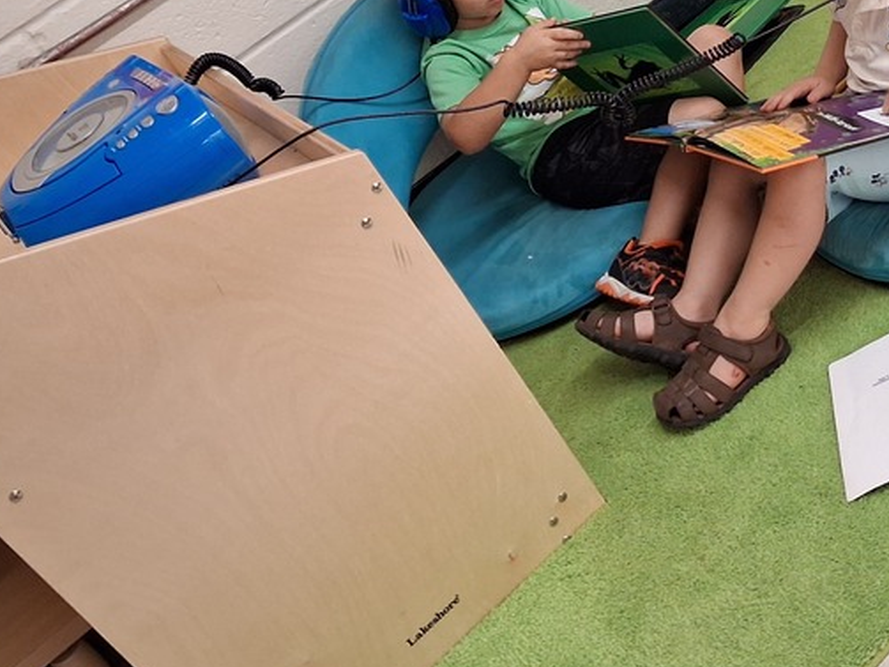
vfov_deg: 25.7
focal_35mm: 55
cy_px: 69
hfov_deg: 33.5
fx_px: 1412
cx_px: 765
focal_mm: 4
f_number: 1.8
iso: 320
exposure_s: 1/60
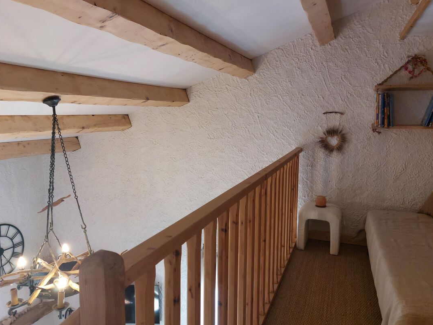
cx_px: 221
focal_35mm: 28
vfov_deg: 49.8
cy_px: 159
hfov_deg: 63.4
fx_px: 350
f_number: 1.8
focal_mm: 5.23
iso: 160
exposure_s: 1/60
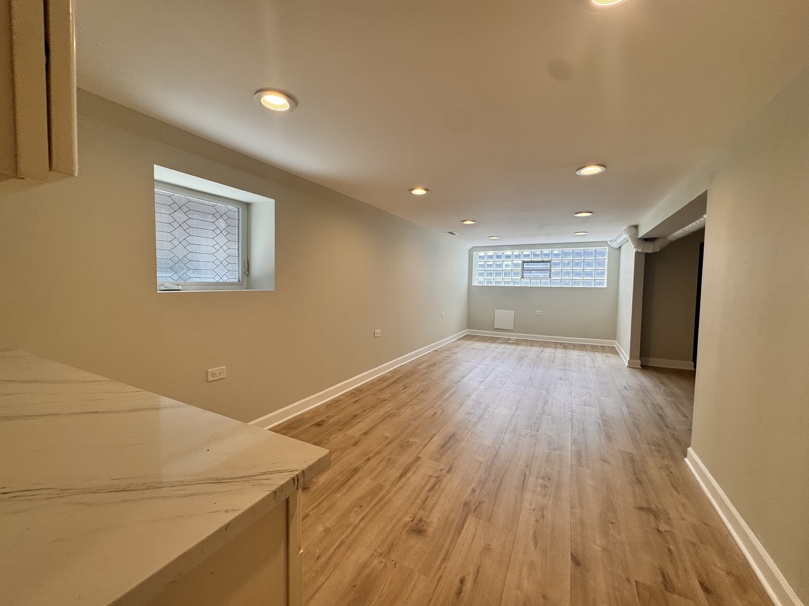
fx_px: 327
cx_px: 404
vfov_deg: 85.7
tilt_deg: -4.2
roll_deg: -1.0
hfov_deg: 102.1
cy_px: 303
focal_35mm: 14
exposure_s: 1/140
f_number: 2.2
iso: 40
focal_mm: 2.22
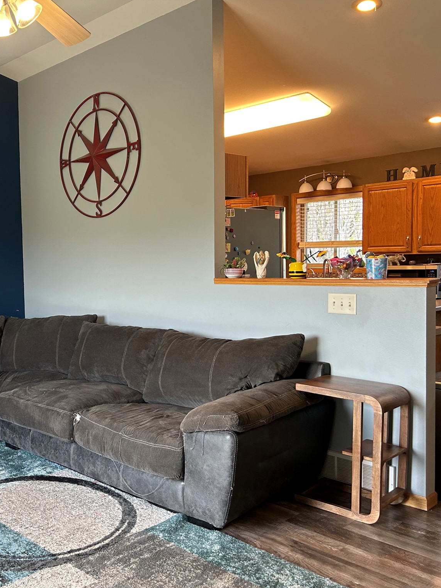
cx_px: 65
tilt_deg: -4.1
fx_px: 594
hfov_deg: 38.5
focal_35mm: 35
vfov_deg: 52.6
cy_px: 295
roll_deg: +2.0
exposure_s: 1/60
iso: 80
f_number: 1.5
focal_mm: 5.7
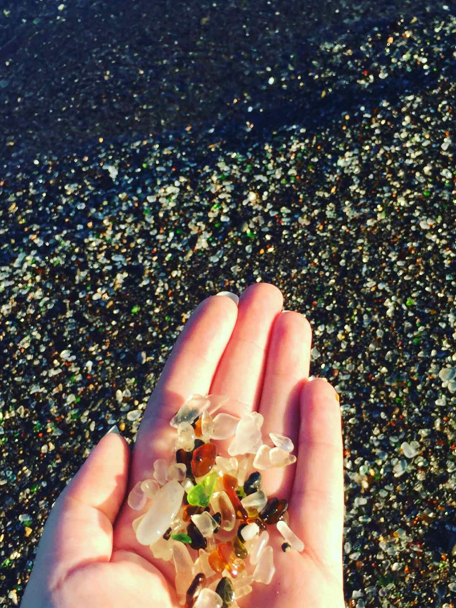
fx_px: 509
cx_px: 228
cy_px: 304
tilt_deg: -44.5
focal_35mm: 29
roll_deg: -0.6
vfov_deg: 61.7
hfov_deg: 48.2
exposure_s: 1/732
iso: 32
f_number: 2.2
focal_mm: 4.15
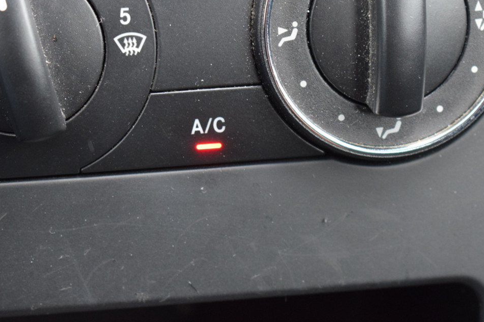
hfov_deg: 16.8
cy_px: 126
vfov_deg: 11.2
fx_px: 1636
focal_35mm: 122
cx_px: 217
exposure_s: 1/60
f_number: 5.6
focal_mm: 55
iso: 1250
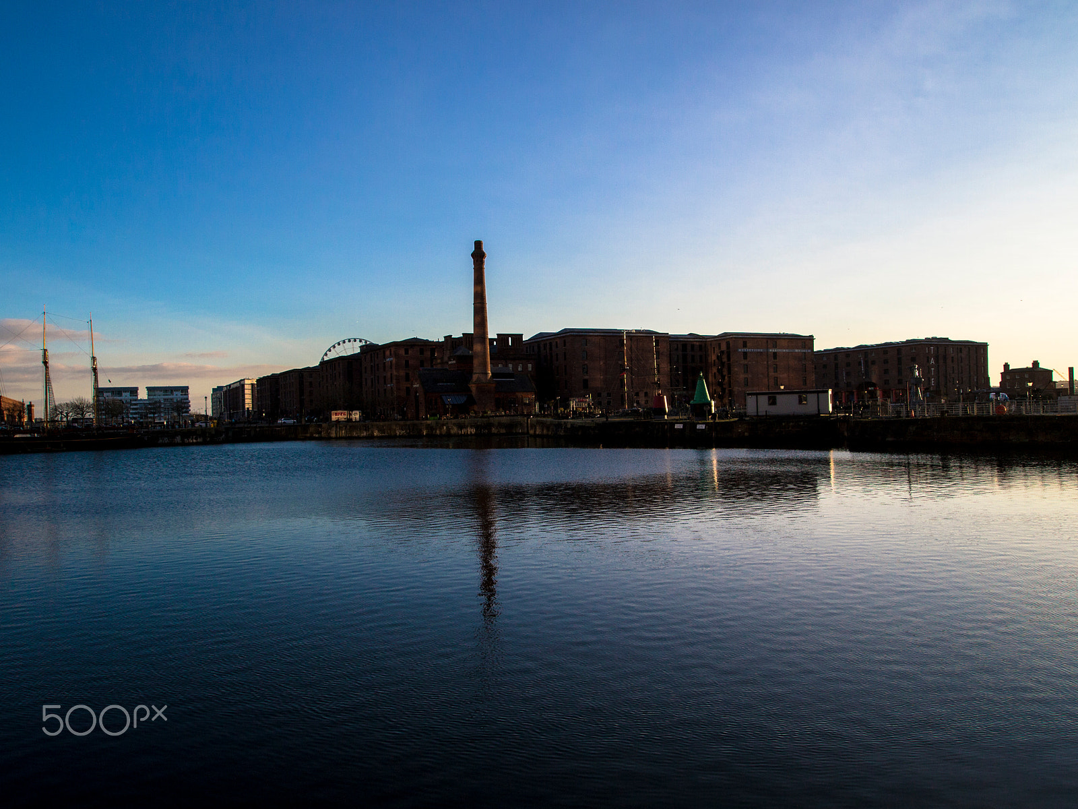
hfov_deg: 63.4
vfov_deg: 49.7
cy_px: 404
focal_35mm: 28
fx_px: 872
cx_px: 539
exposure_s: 1/500
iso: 200
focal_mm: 14
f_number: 5.6
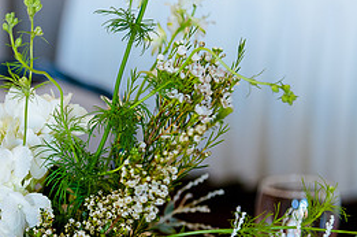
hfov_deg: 13.5
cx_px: -6
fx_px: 1485
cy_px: 237
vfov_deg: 9.1
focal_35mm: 150
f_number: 4
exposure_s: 1/100
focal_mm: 66
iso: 2000
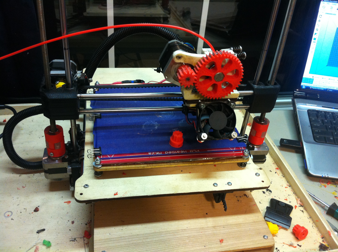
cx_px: 169
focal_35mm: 35
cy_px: 126
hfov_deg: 52.7
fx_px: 341
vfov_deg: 40.6
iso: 160
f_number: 2.8
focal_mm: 3.85
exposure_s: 1/15
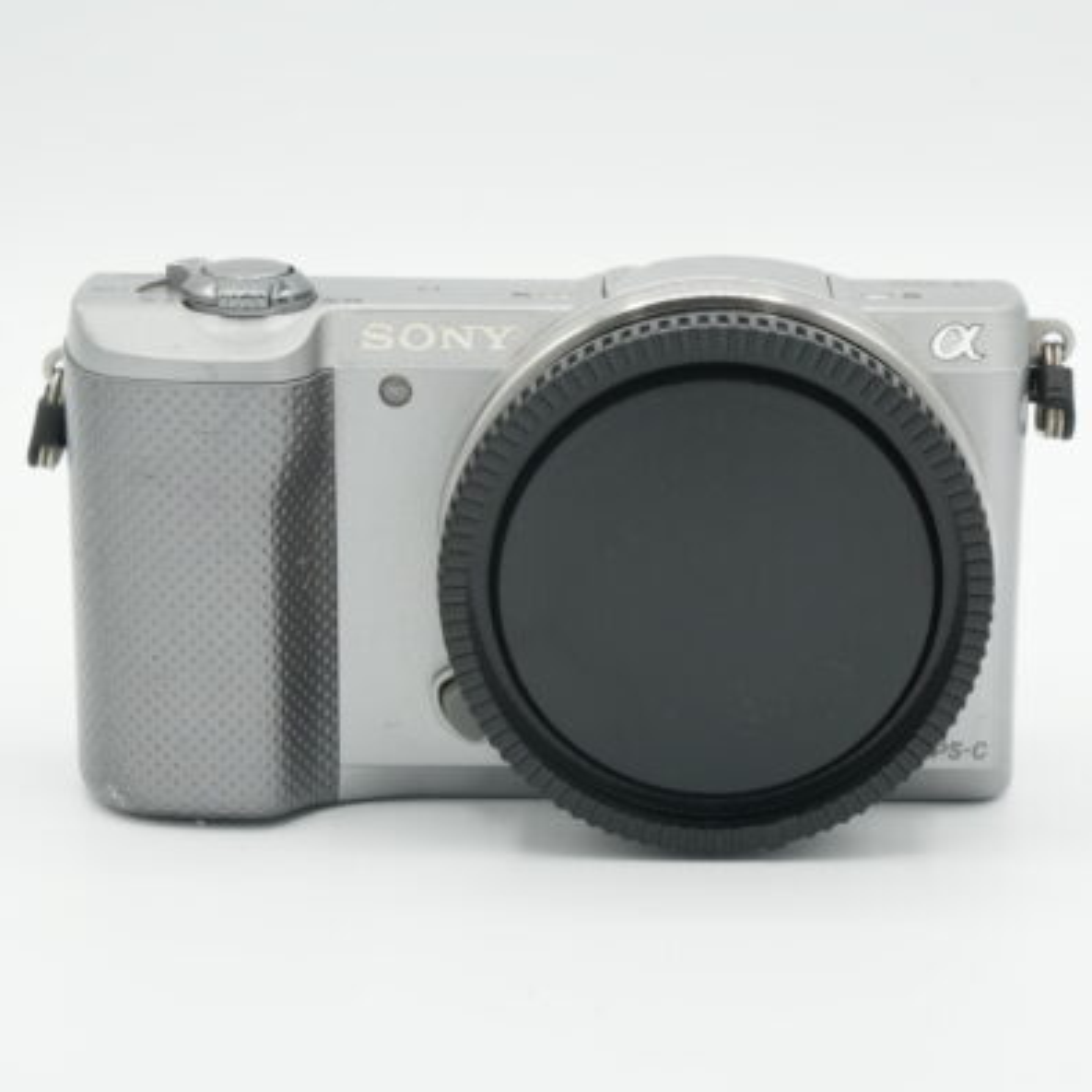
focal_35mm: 99
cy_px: 542
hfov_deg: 17.6
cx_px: 605
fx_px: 3521
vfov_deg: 17.6
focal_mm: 51
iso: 400
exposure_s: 1/100
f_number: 13
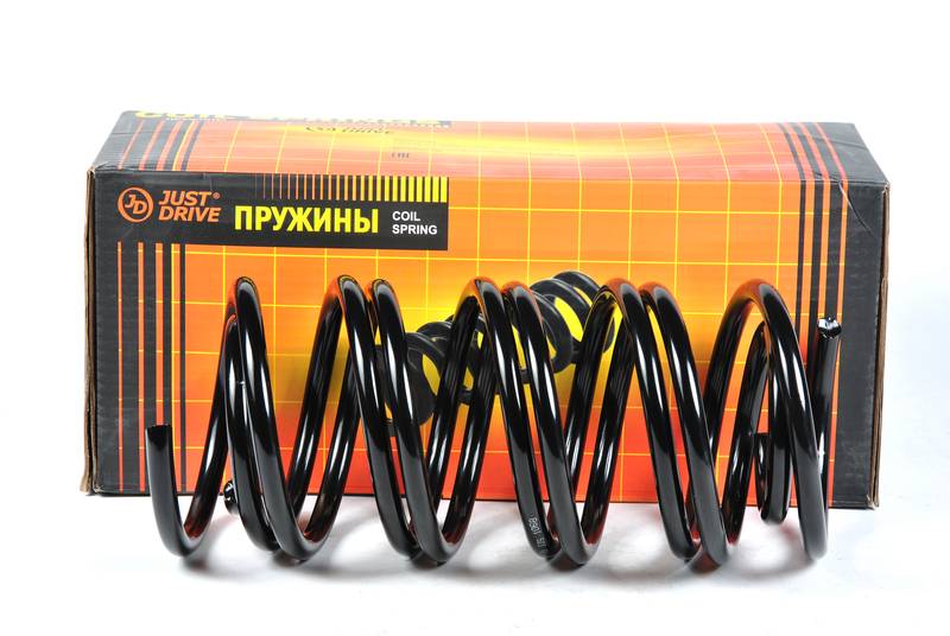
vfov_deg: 10.2
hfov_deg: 15.2
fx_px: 3568
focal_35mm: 135
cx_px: 475
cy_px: 318
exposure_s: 1/200
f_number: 9
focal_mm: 90
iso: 200
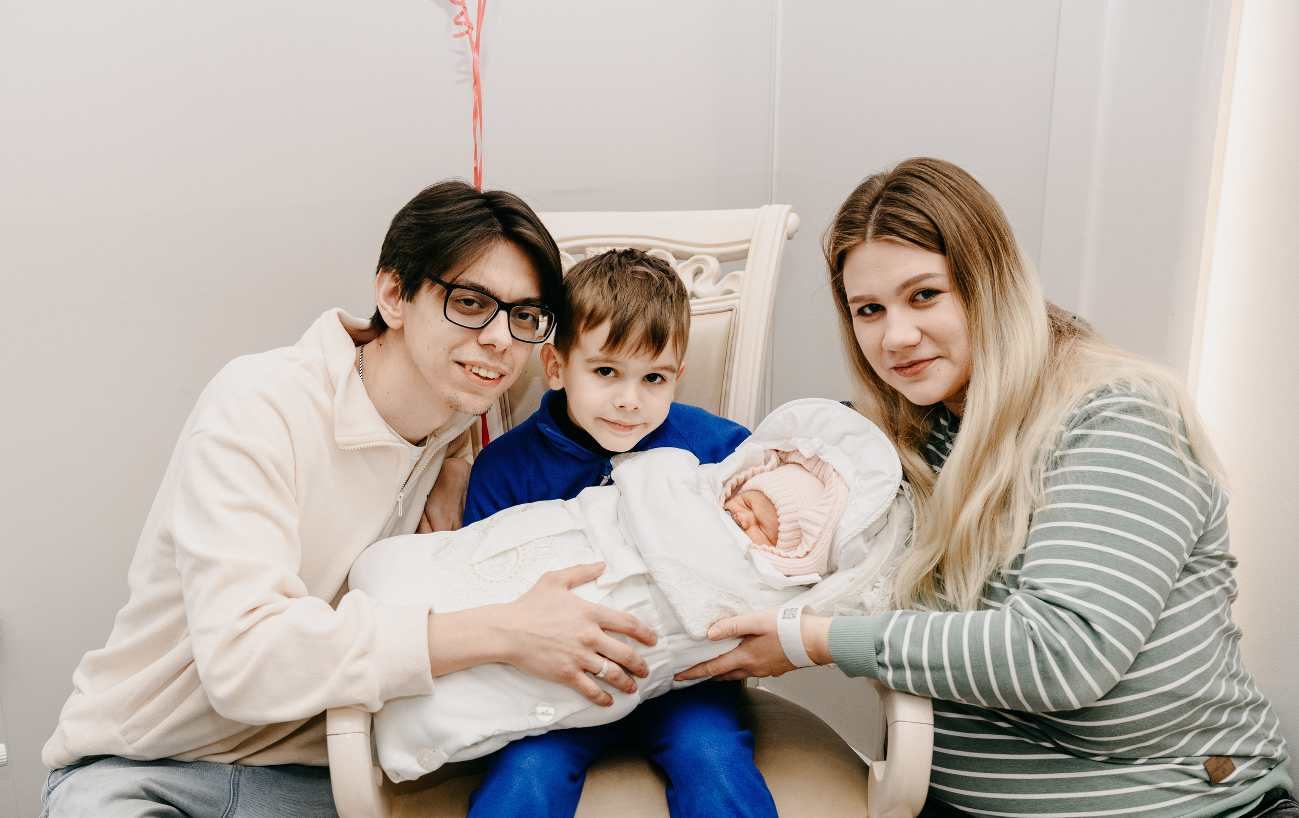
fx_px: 1510
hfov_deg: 46.5
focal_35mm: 43
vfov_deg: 30.2
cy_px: 489
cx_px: 568
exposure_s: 1/160
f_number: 4.5
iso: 320
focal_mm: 35
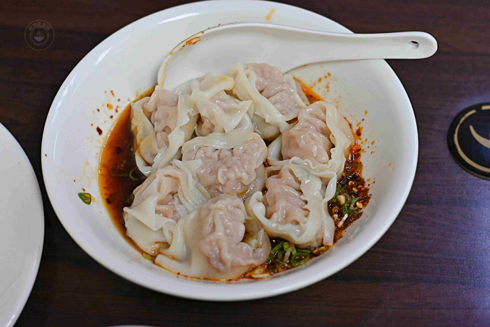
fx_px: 1021
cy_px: 164
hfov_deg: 27.0
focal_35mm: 75
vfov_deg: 18.2
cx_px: 245
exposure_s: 1/200
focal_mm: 50
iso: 500
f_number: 3.2
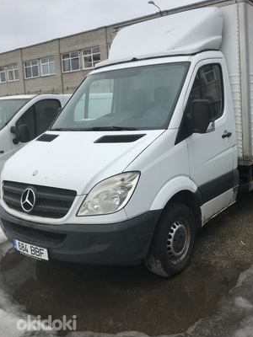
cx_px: 151
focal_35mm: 35
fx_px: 341
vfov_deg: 52.4
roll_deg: +3.5
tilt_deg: -3.1
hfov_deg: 40.5
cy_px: 142
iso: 20
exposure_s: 1/1350
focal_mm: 3.99
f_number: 1.8
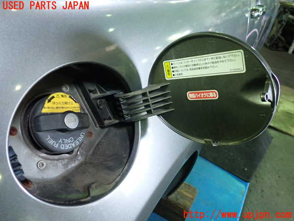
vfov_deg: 46.8
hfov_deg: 60.0
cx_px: 147
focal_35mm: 30
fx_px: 255
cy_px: 110
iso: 320
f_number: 2.3
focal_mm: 5.4
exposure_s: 1/30
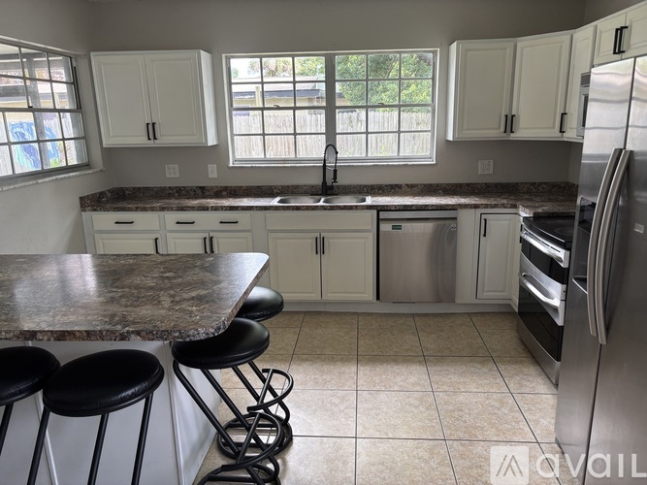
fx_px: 486
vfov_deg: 53.0
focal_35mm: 26
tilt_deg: -13.4
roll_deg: +0.9
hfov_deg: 67.3
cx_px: 324
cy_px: 242
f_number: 1.6
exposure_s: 1/121
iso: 80
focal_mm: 5.96
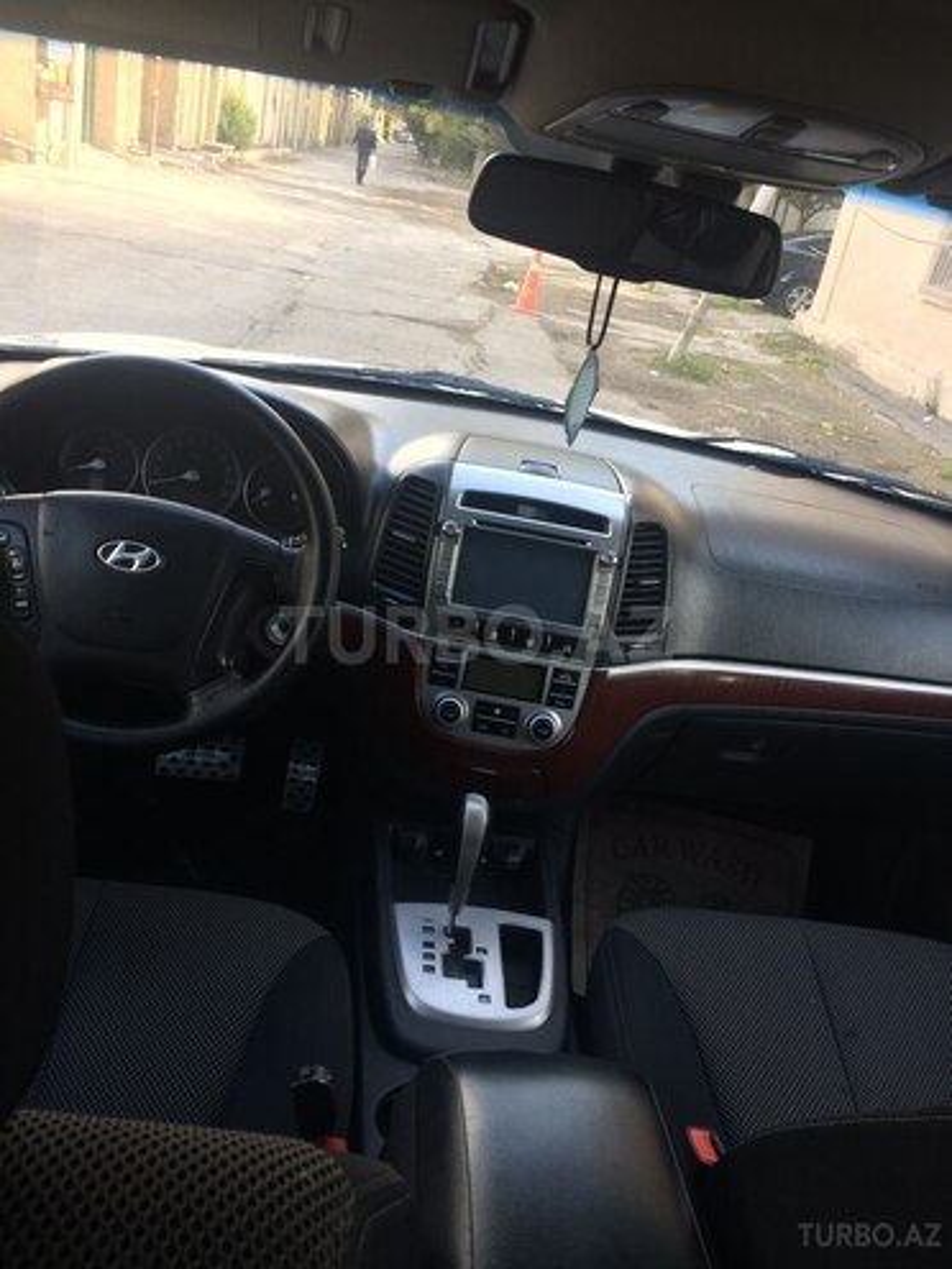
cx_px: 476
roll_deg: -10.9
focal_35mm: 29
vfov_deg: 61.7
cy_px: 634
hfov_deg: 48.2
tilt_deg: -23.5
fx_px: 1063
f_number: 2.2
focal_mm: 4.15
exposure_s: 1/110
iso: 32
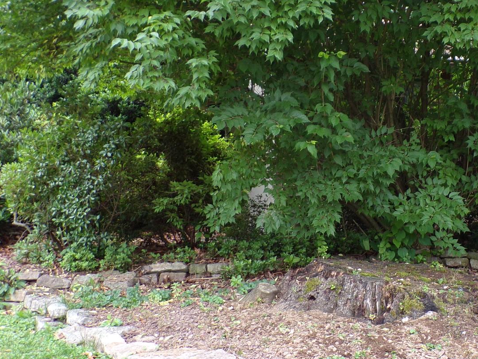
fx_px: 843
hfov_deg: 31.2
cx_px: 348
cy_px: 214
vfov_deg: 24.0
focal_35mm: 61
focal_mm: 5.8
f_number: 3.2
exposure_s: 1/34
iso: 82
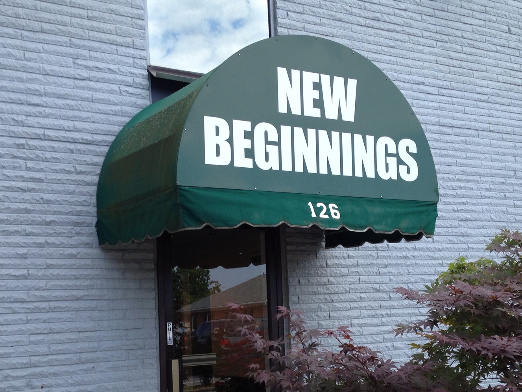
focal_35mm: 54
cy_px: 275
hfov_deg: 35.5
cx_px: 262
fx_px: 815
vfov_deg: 26.8
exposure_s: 1/386
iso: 50
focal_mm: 4.28
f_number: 2.4
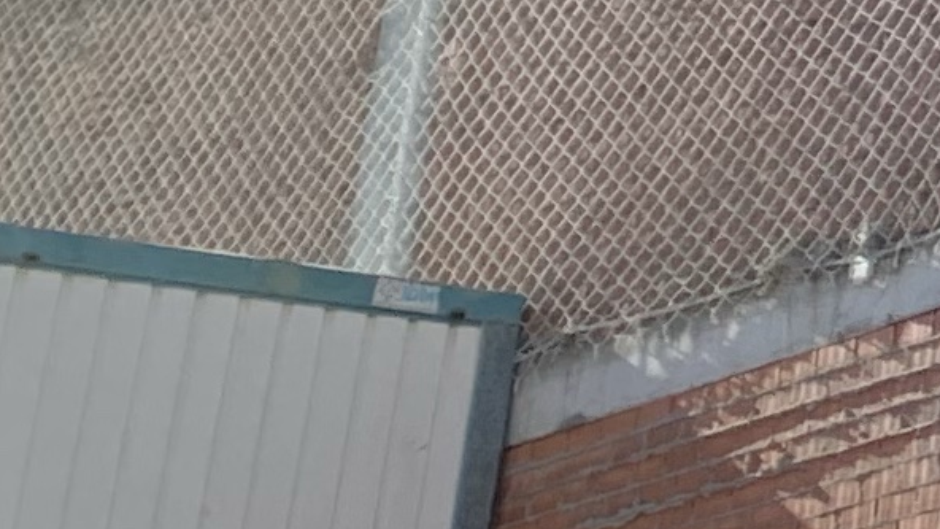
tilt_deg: +27.3
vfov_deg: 5.9
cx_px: 2790
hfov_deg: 9.1
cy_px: -915
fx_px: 4811
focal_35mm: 193
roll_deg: +3.8
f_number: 1.8
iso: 25
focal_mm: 4.25
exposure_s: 1/711
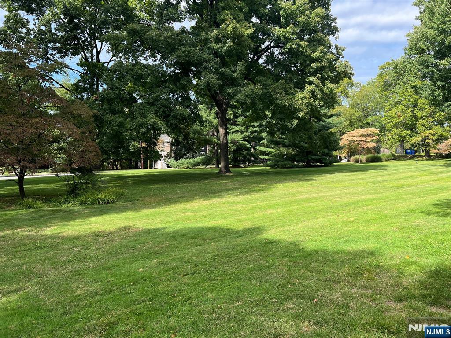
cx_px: 226
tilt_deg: -4.7
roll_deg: -1.3
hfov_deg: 67.3
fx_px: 339
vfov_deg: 53.1
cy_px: 169
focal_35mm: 26
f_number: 1.5
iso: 50
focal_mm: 5.7
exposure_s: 1/1238
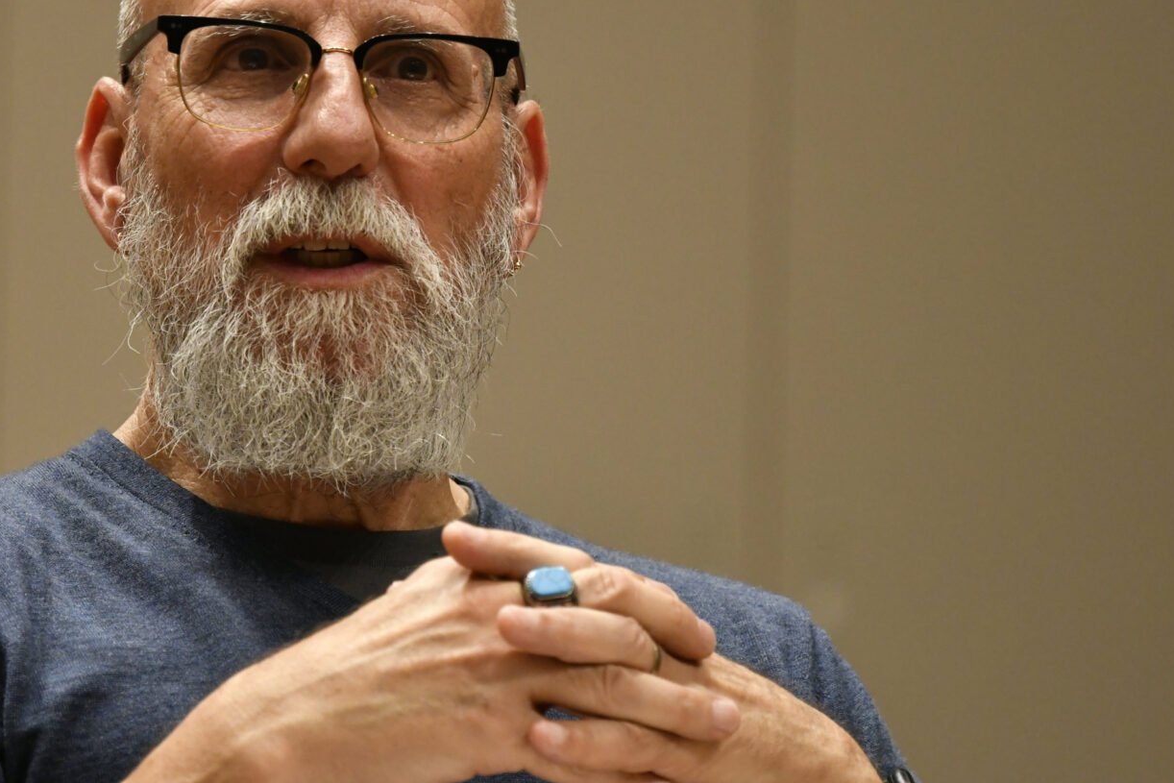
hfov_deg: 3.5
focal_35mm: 589
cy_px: 311
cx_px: 455
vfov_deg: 2.3
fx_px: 19209
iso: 3200
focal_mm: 300
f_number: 4.5
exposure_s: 1/320
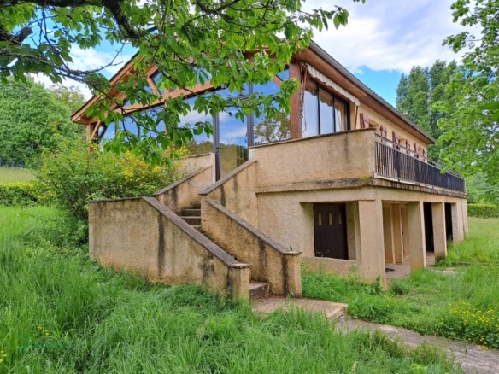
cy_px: 187
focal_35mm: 24
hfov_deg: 71.6
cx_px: 250
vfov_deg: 56.8
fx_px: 346
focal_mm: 5.23
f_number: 1.8
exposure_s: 1/213
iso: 50
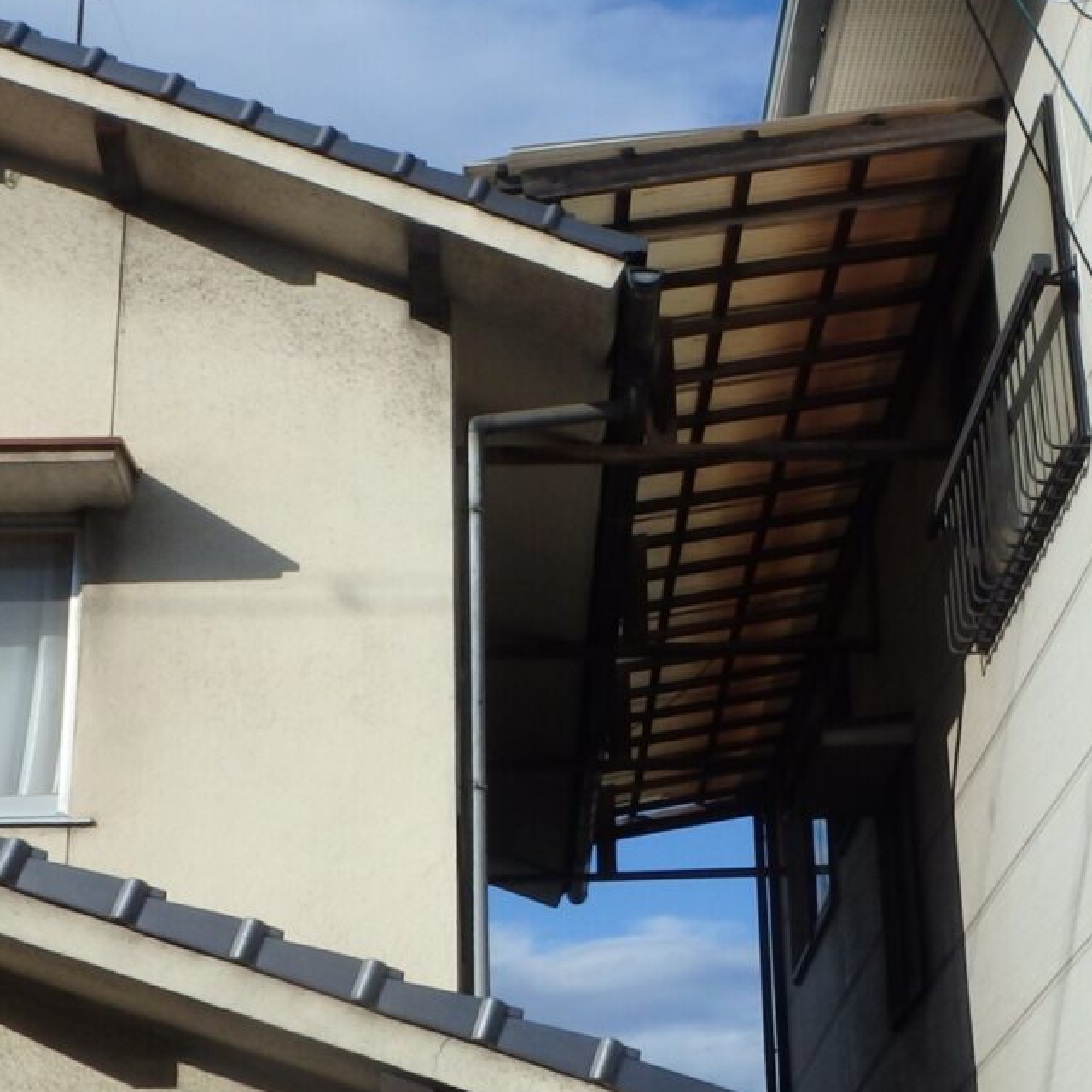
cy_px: 442
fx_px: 1463
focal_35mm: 41
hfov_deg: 40.2
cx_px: 761
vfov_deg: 40.8
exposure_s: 1/400
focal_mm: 5.2
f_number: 7.6
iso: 125
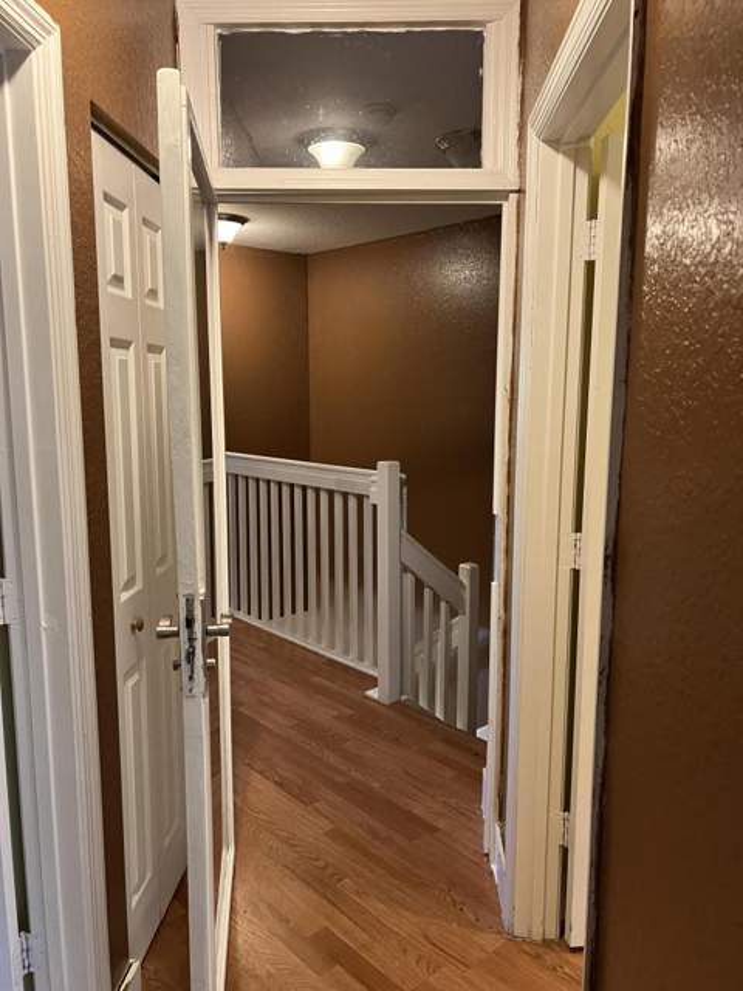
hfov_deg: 53.1
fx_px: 744
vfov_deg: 67.3
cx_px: 372
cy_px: 496
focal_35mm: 26
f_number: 1.5
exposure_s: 1/60
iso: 400
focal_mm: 5.7
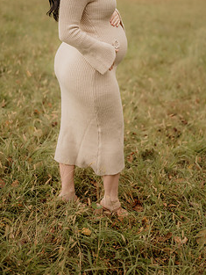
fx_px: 547
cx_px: 109
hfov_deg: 21.3
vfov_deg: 27.9
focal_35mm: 69
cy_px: 79
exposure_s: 1/320
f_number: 1.8
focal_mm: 50
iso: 200
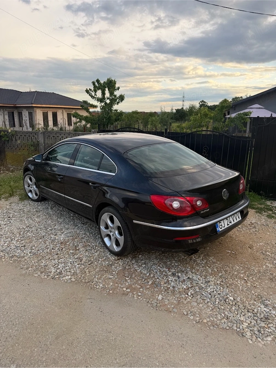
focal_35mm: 24
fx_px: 255
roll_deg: -1.6
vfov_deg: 71.6
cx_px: 138
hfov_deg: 56.8
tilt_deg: -13.4
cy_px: 184
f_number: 1.78
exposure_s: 1/722
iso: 80
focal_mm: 6.76
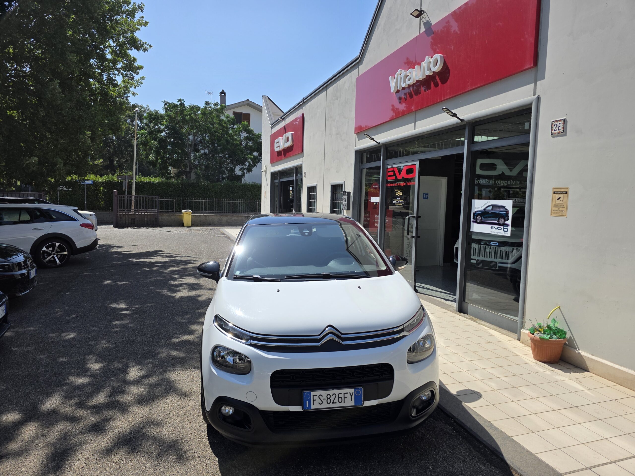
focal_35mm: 23
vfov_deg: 58.9
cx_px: 318
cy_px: 238
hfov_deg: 73.9
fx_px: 422
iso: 80
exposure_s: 1/7061
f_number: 1.7
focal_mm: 6.3
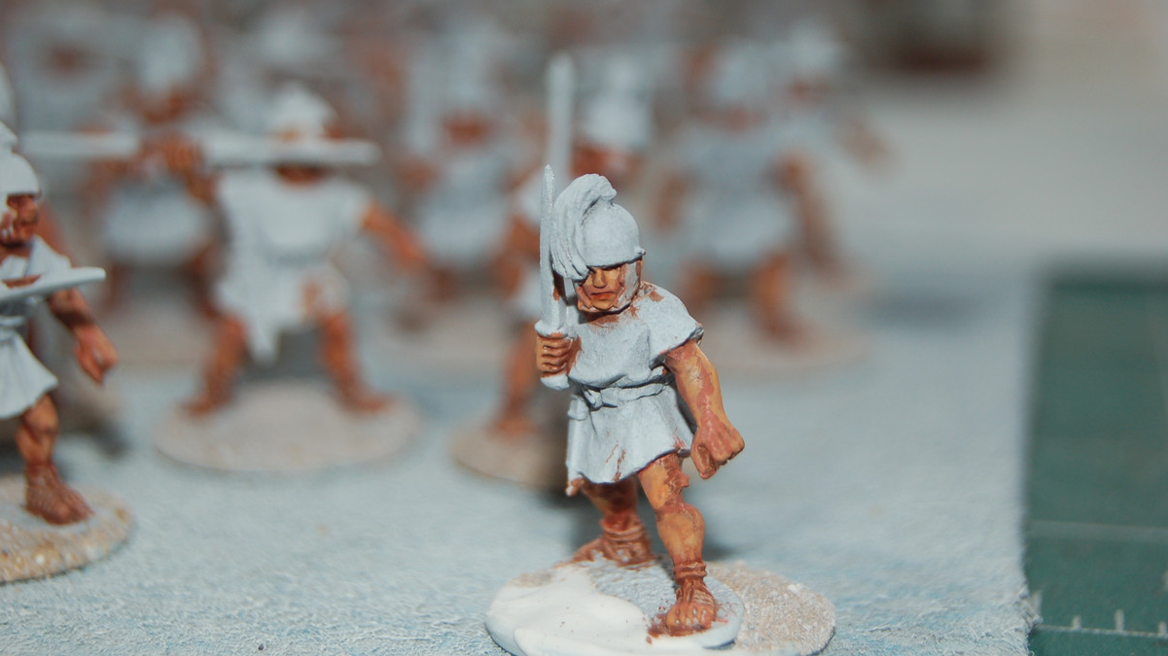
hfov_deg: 24.6
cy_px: 312
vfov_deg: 14.0
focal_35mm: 87
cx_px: 584
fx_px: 2679
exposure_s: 1/60
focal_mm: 55
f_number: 5.6
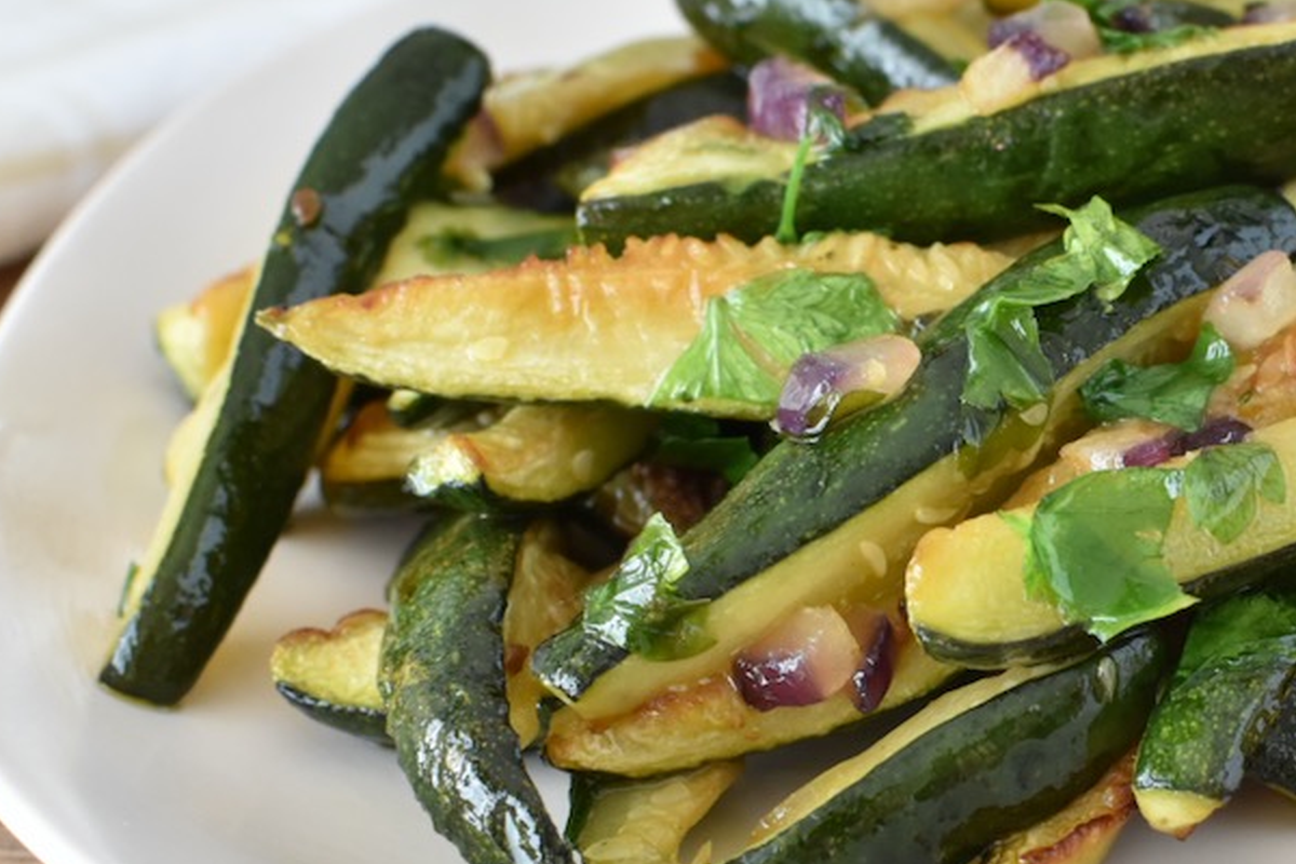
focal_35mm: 105
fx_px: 3780
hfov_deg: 19.1
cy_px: 462
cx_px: 1177
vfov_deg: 13.0
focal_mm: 35
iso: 800
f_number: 5.6
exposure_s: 1/50
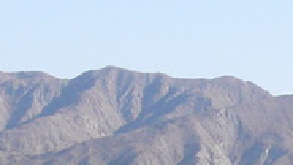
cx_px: 301
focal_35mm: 279
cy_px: 290
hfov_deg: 7.7
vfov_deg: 4.3
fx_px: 2167
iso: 100
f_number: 3.6
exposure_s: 1/800
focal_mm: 8.1
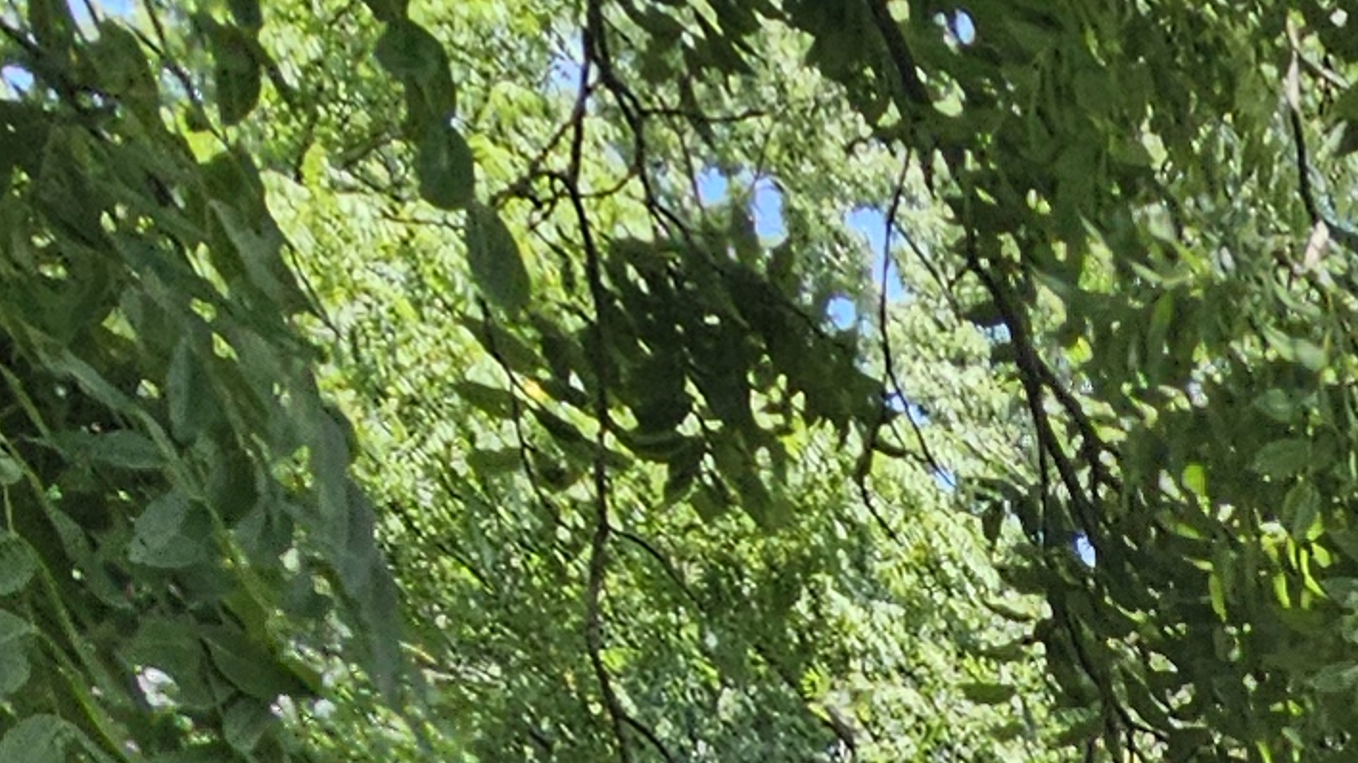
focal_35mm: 80
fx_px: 2880
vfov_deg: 9.9
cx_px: 2077
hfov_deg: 21.8
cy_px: 2504
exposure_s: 1/551
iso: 50
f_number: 2.2
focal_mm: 2.2
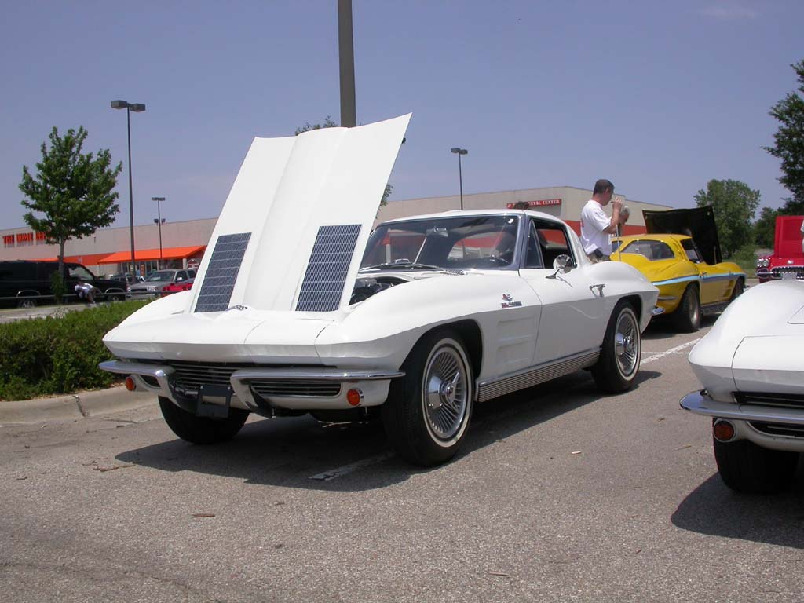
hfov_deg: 49.0
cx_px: 402
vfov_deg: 37.7
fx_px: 883
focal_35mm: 38
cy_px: 302
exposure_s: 1/632
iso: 100
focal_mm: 7.85
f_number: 7.5
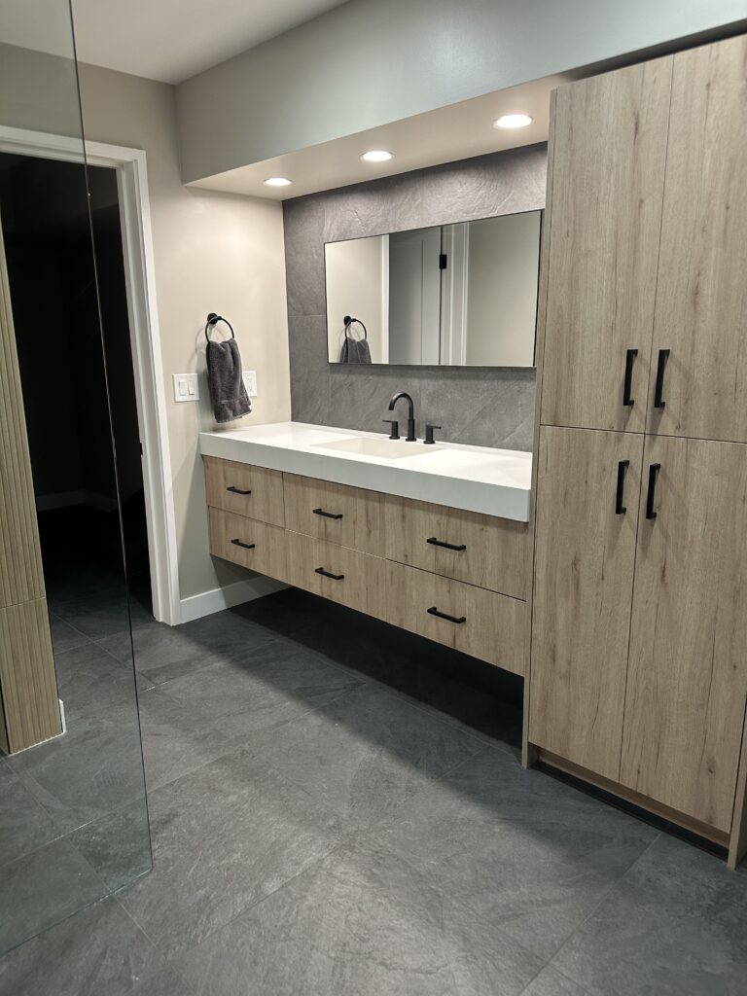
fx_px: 691
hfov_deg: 56.8
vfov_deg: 71.6
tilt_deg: -11.9
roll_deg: +0.0
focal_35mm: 24
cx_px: 374
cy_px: 498
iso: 160
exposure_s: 1/60
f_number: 1.78
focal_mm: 6.86
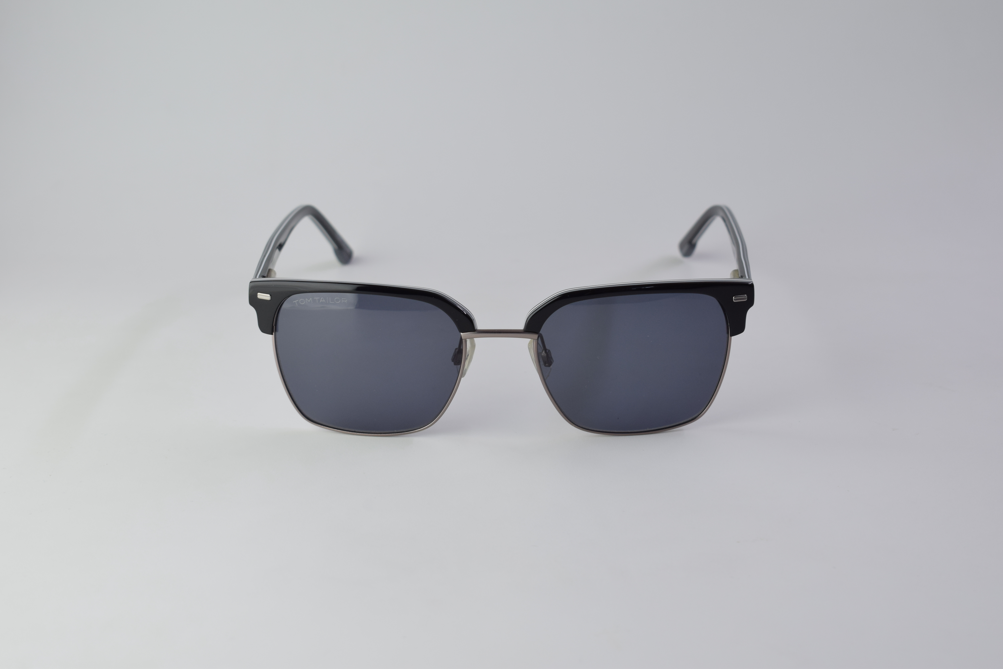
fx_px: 1880
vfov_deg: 20.2
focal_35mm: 68
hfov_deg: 29.9
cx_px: 502
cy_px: 334
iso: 250
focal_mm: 45
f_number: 8
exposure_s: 1/60
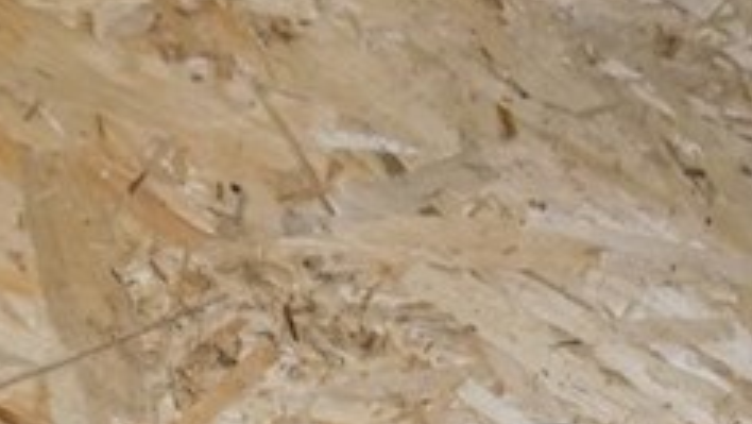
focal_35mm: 68
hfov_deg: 31.0
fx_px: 1357
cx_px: 370
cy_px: 743
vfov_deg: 15.5
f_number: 3.1
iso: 200
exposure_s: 1/30
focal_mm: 4
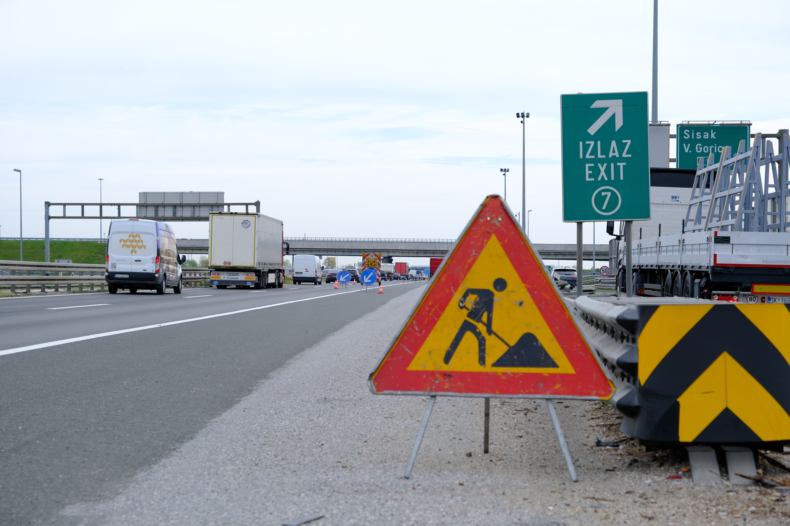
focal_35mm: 66
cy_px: 263
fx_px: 1448
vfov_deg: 20.6
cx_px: 395
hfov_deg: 30.5
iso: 200
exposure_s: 1/1000
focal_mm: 44.1
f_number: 4
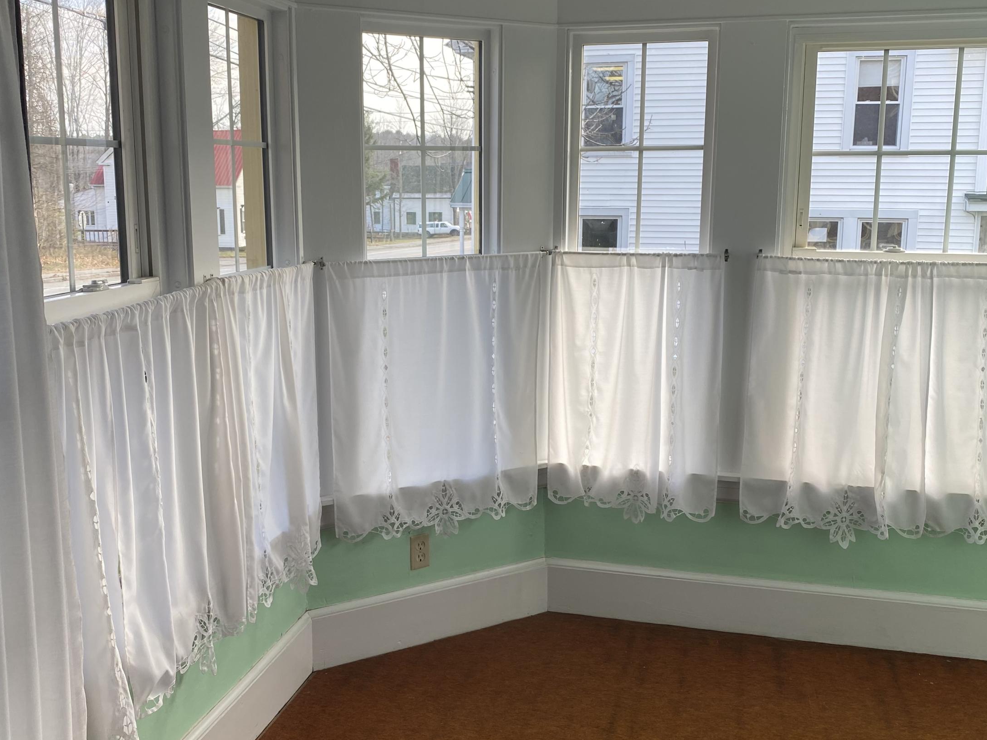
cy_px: 358
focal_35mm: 36
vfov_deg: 39.6
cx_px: 456
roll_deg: -0.2
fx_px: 1026
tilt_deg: -9.3
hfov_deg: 51.3
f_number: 1.8
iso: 32
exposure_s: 1/230
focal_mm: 4.25
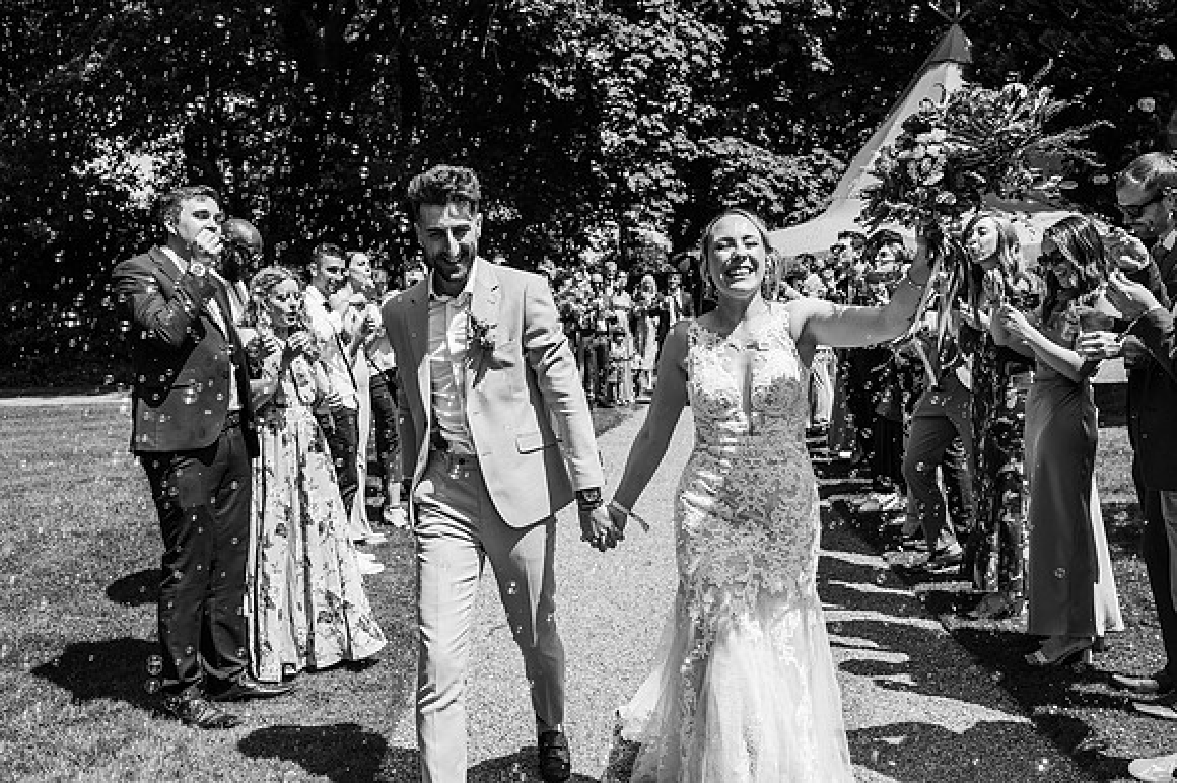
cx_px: 588
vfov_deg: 37.8
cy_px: 392
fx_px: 1144
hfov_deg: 54.5
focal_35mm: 35
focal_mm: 35
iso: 100
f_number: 4.5
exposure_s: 1/1000
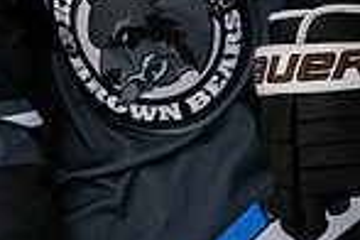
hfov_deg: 1.3
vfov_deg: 0.9
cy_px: -300
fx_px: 15739
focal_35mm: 1574
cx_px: -4
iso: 2000
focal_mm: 200
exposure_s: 1/800
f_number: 2.8
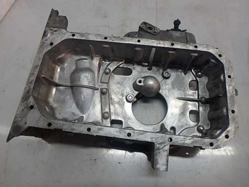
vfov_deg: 63.4
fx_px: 151
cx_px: 124
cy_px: 94
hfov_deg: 79.0
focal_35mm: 21
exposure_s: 1/60
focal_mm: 3.7
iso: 200
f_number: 3.5
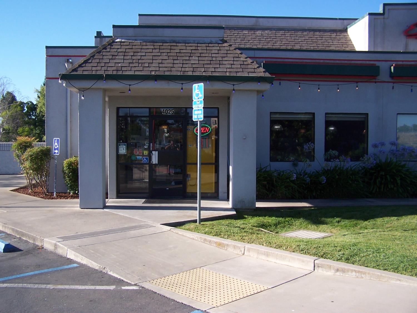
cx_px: 208
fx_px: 458
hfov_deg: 49.0
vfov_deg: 37.7
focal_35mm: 38
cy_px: 156
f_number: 2.8
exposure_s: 1/750
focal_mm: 6.3
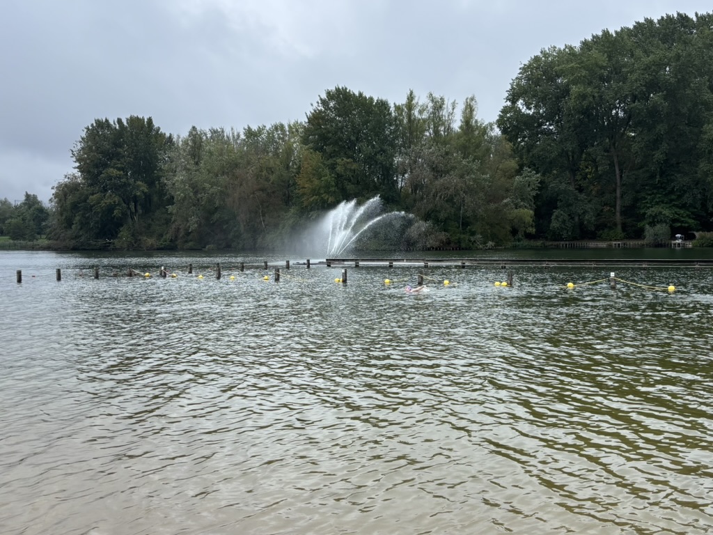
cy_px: 268
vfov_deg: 53.1
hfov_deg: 67.3
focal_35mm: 26
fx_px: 536
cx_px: 356
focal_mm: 5.96
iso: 50
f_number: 1.6
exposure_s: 1/1845
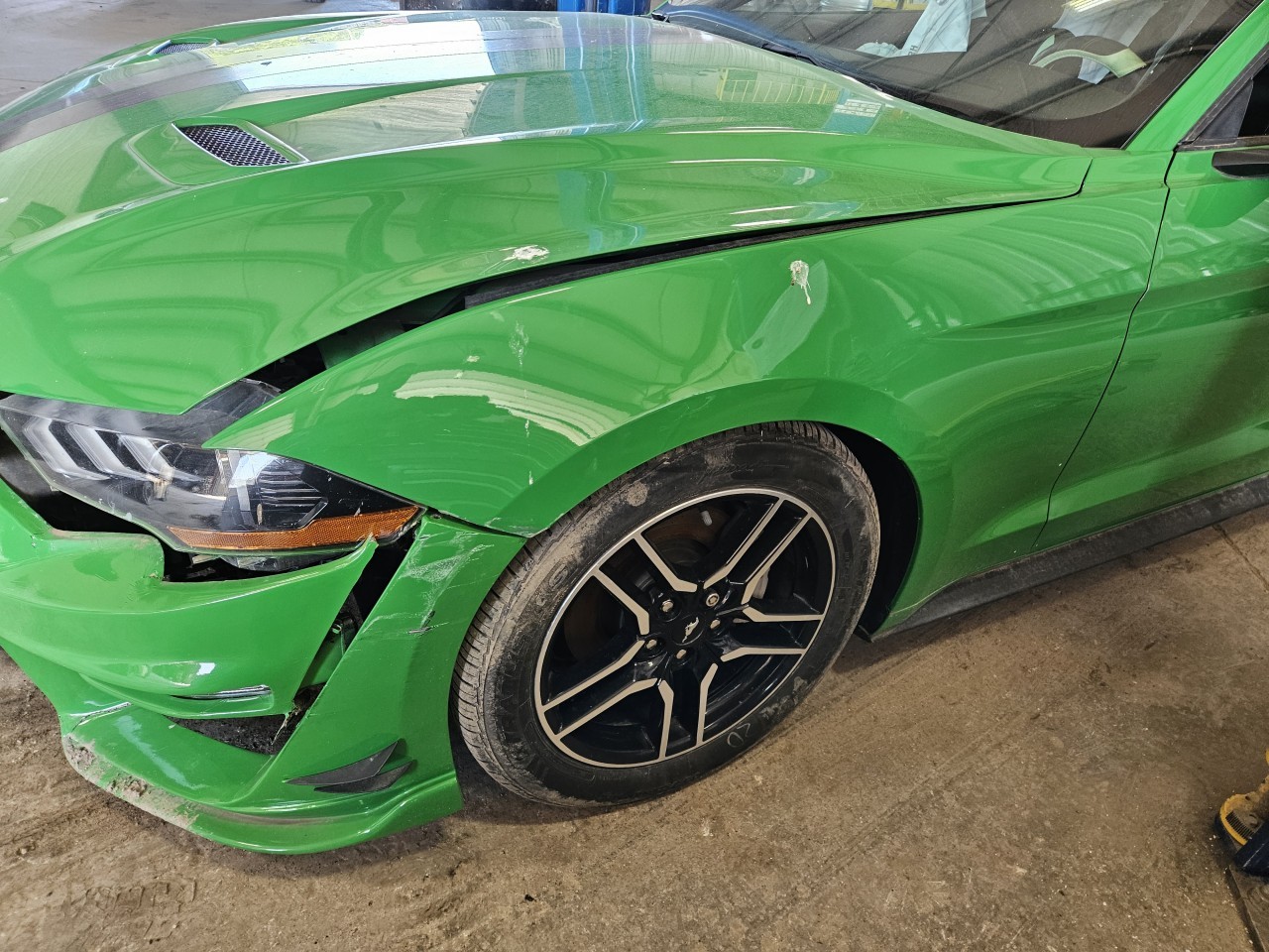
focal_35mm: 23
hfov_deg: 73.9
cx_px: 634
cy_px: 476
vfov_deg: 58.9
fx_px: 843
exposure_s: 1/120
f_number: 1.8
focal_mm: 5.4
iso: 320
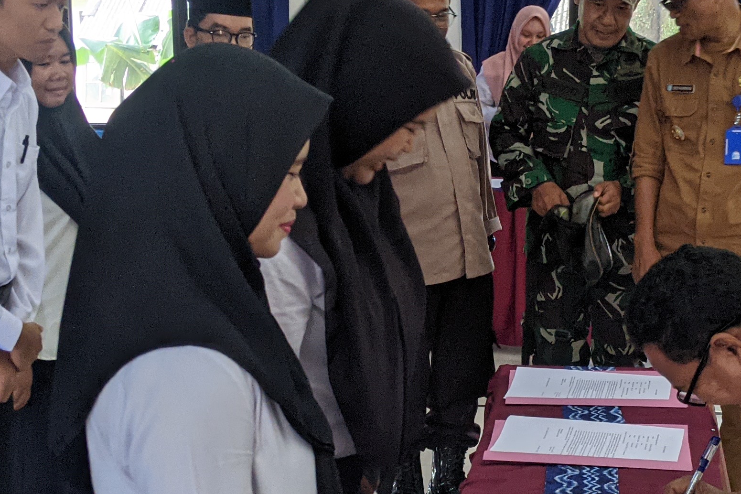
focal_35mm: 73
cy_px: 366
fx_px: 1502
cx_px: 447
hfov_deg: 27.6
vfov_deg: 18.6
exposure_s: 1/25
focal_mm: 4.44
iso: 118
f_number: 1.8
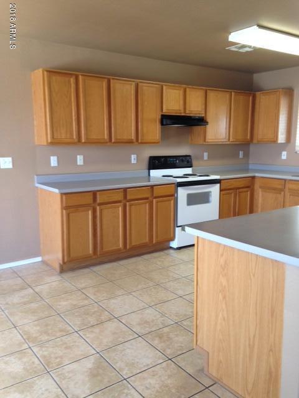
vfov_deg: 55.4
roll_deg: -0.9
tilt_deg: -10.4
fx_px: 380
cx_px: 150
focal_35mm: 33
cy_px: 199
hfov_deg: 42.9
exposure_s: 1/20
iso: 64
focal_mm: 4.12
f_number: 2.4
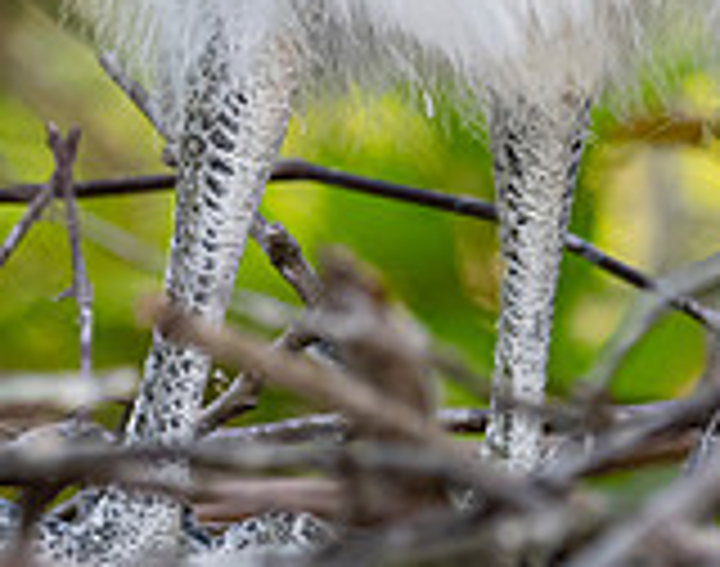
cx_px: -40
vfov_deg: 1.2
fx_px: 28148
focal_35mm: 1329
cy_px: -504
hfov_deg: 1.5
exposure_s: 1/2000
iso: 2000
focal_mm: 260
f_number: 7.1
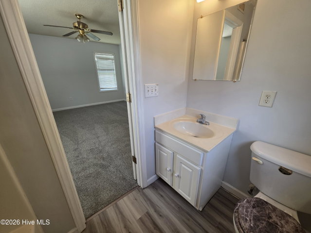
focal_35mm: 13
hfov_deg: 106.1
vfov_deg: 90.0
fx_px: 117
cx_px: 156
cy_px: 116
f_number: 1.9
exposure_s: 1/120
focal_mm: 2.2
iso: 160
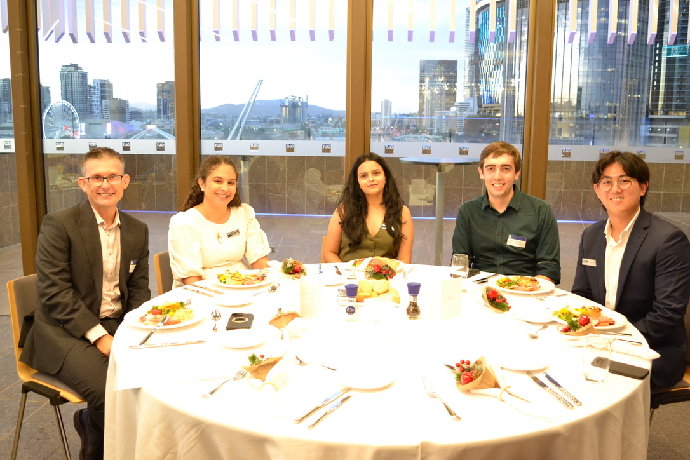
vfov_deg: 40.0
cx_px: 345
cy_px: 230
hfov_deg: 57.2
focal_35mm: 33
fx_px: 632
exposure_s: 1/30
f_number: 5
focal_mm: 22
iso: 2500
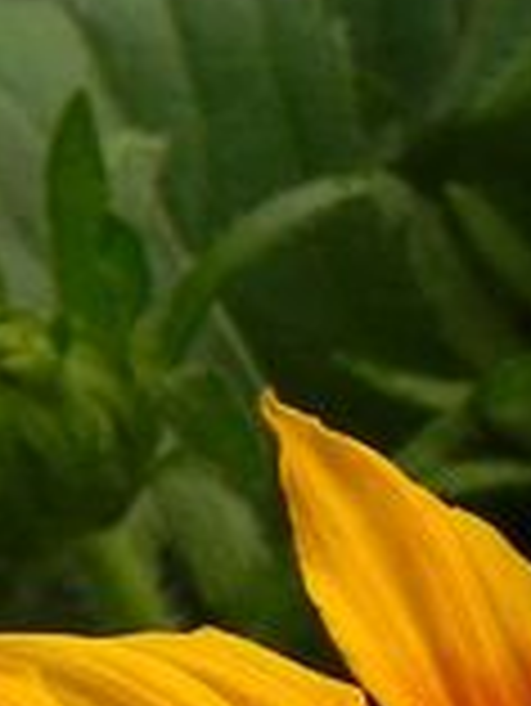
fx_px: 16851
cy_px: 72
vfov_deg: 2.4
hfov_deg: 1.8
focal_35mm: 825
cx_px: 837
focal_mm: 28.8
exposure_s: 1/400
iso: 160
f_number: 5
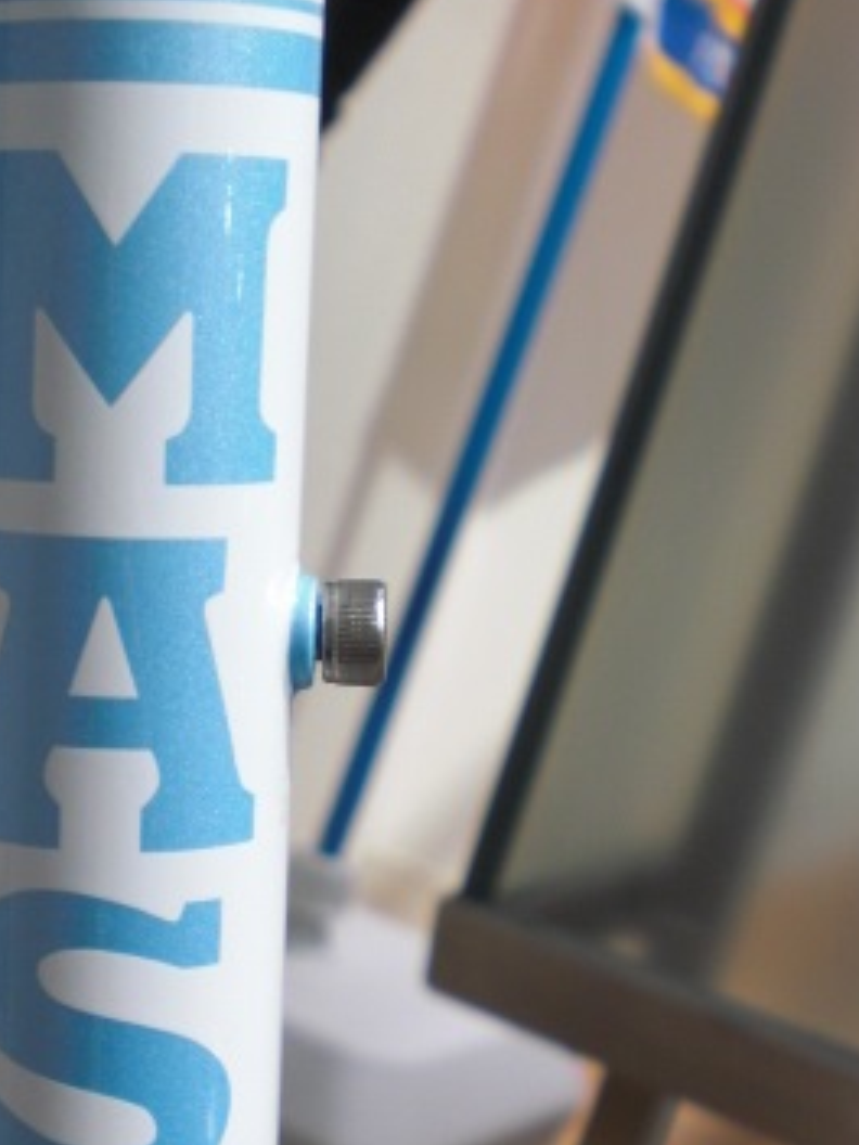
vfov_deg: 27.9
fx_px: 2283
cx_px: 140
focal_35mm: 69
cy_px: 784
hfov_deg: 21.0
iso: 100
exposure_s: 1/60
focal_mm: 6.3
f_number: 3.1
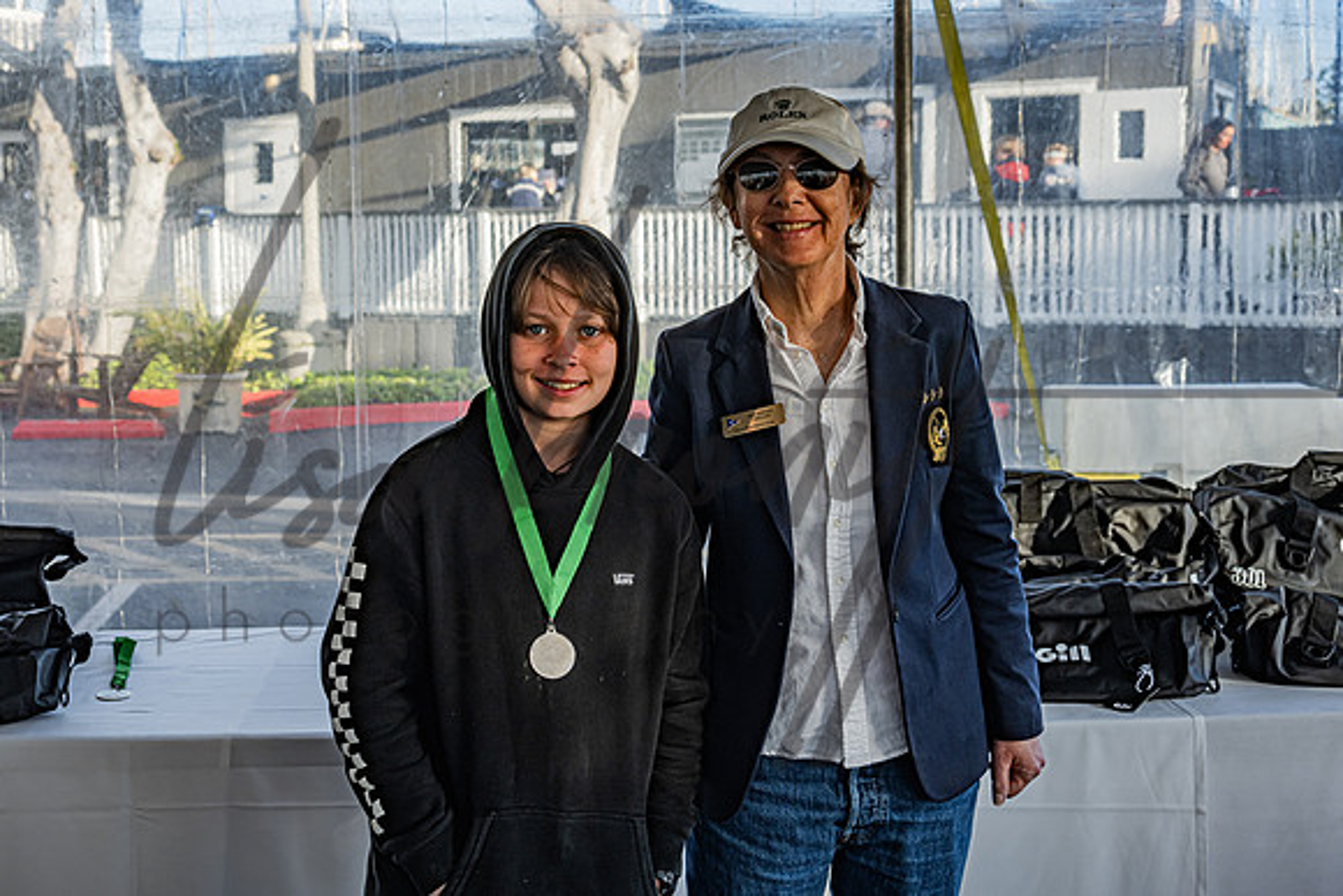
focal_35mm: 48
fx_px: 1801
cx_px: 559
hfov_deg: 40.8
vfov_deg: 27.9
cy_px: 348
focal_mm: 39
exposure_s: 1/250
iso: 160
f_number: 5.6
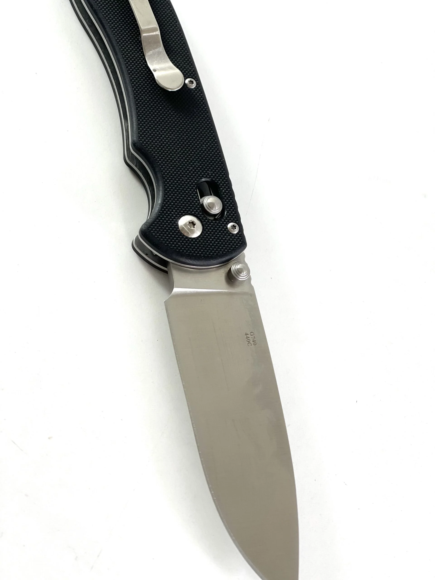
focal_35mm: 64
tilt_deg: -57.8
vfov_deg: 30.3
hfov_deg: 22.9
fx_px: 1072
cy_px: 290
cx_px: 218
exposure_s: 1/100
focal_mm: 7.5
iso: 50
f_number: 2.2
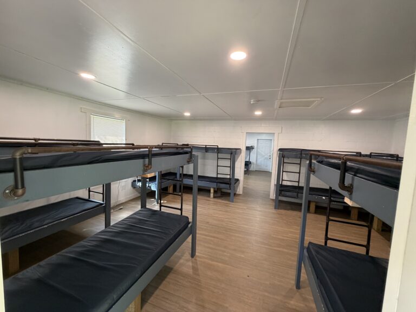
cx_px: 208
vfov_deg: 85.7
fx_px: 168
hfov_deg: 102.1
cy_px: 156
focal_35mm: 14
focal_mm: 2.22
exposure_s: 1/60
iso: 320
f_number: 2.2
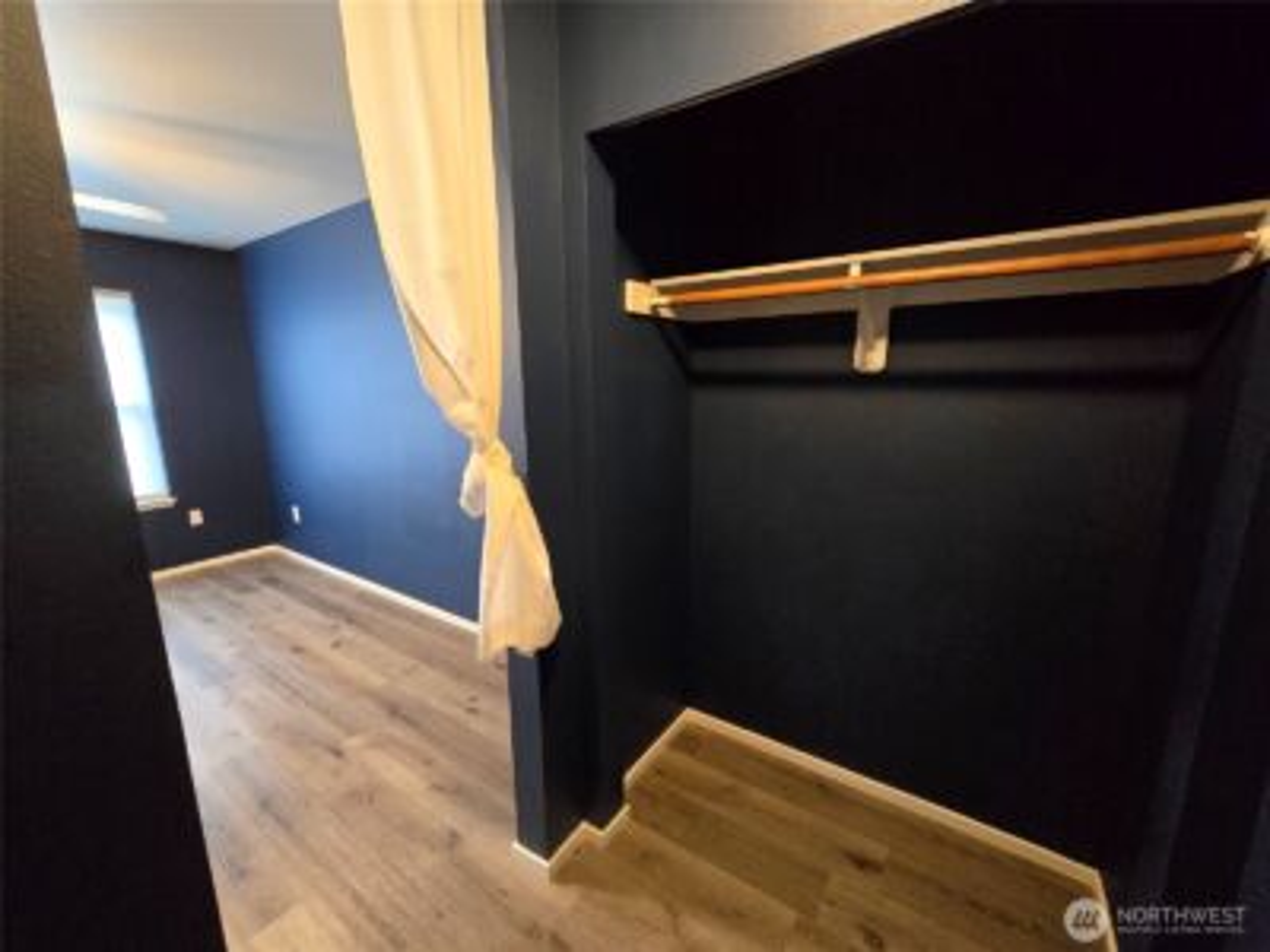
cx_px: 635
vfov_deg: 89.9
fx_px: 477
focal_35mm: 13
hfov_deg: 106.2
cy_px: 476
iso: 1250
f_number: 2.2
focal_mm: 2.2
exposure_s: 1/60
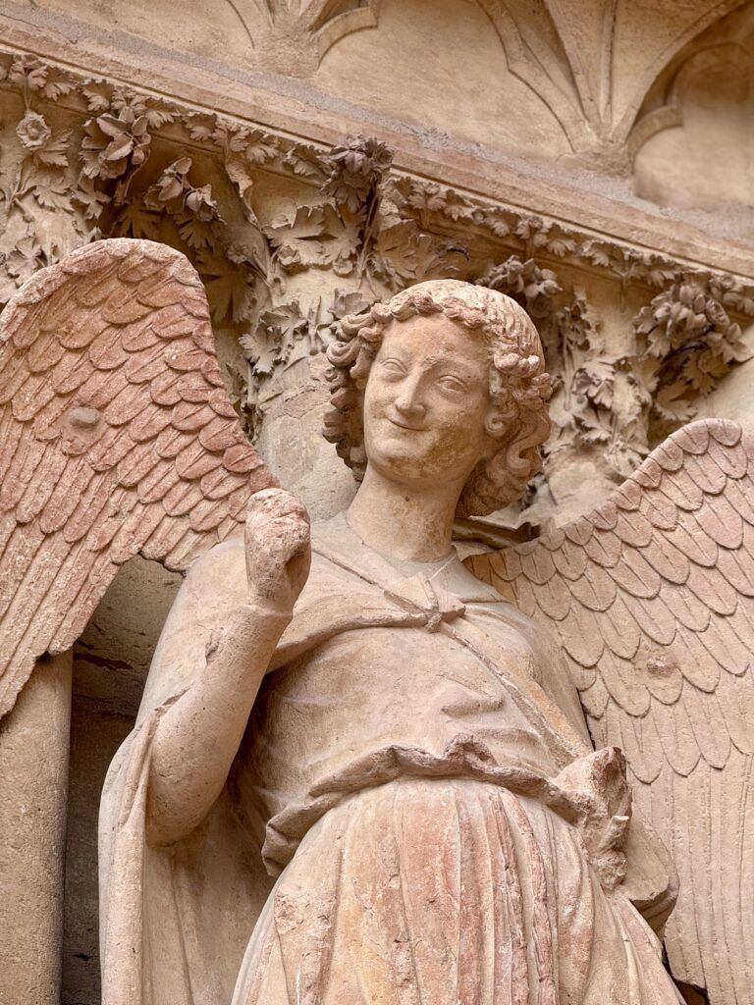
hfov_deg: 12.3
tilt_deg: +43.7
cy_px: 502
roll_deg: +2.5
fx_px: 3485
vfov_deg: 16.4
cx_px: 377
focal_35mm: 120
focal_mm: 15.66
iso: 64
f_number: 2.8
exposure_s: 1/550
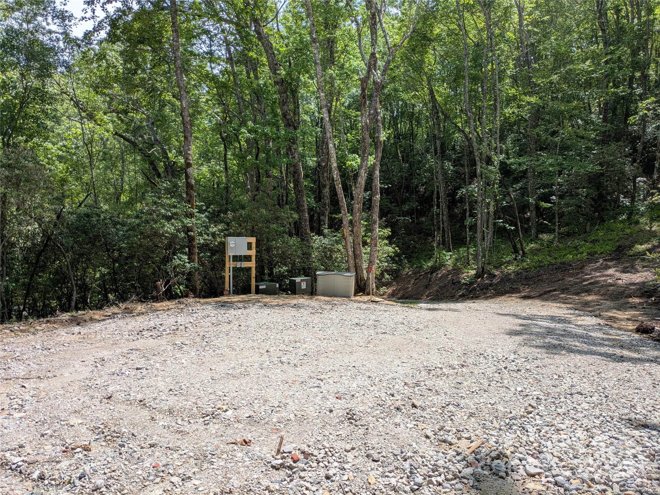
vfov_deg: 54.9
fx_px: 477
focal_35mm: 25
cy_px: 248
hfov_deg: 69.4
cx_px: 330
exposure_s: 1/1166
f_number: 1.89
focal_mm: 5.43
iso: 50
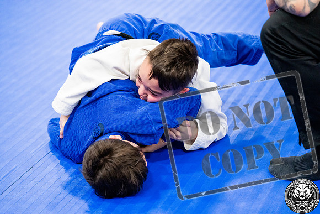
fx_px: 880
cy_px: 107
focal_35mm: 99
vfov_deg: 13.8
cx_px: 160
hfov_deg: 20.6
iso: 6400
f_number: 2.8
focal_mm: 99
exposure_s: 1/500
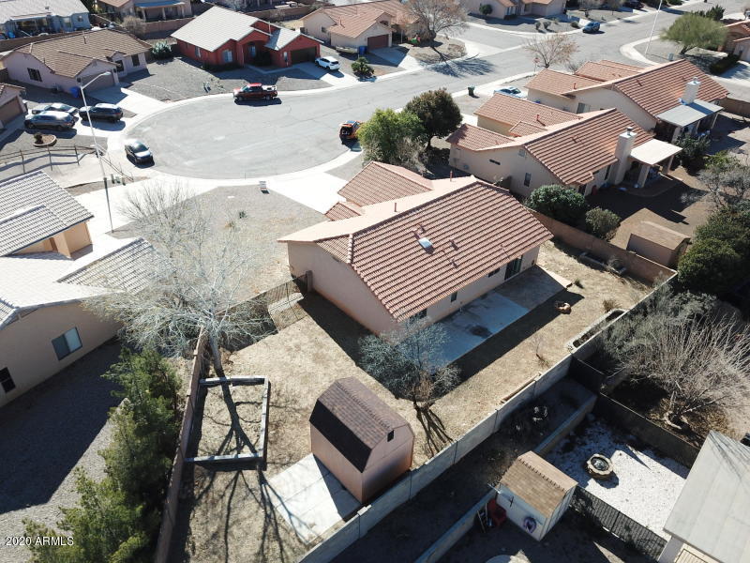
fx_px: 563
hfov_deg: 67.3
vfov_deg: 53.1
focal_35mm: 26
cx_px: 375
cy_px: 282
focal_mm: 4.73
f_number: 2.2
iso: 100
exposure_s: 1/669
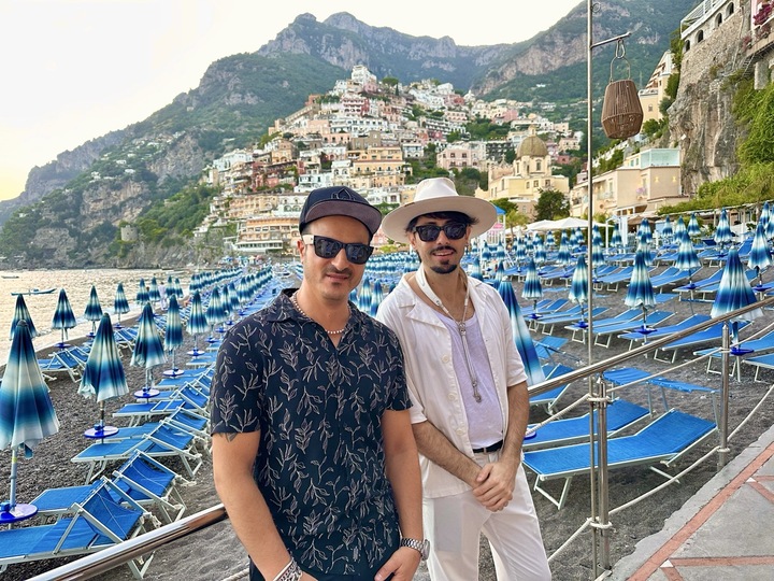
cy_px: 290
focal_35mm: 24
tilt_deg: -4.1
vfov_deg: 56.8
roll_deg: +1.2
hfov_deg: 71.6
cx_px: 387
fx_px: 537
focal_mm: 6.86
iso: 250
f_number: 1.78
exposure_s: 1/120
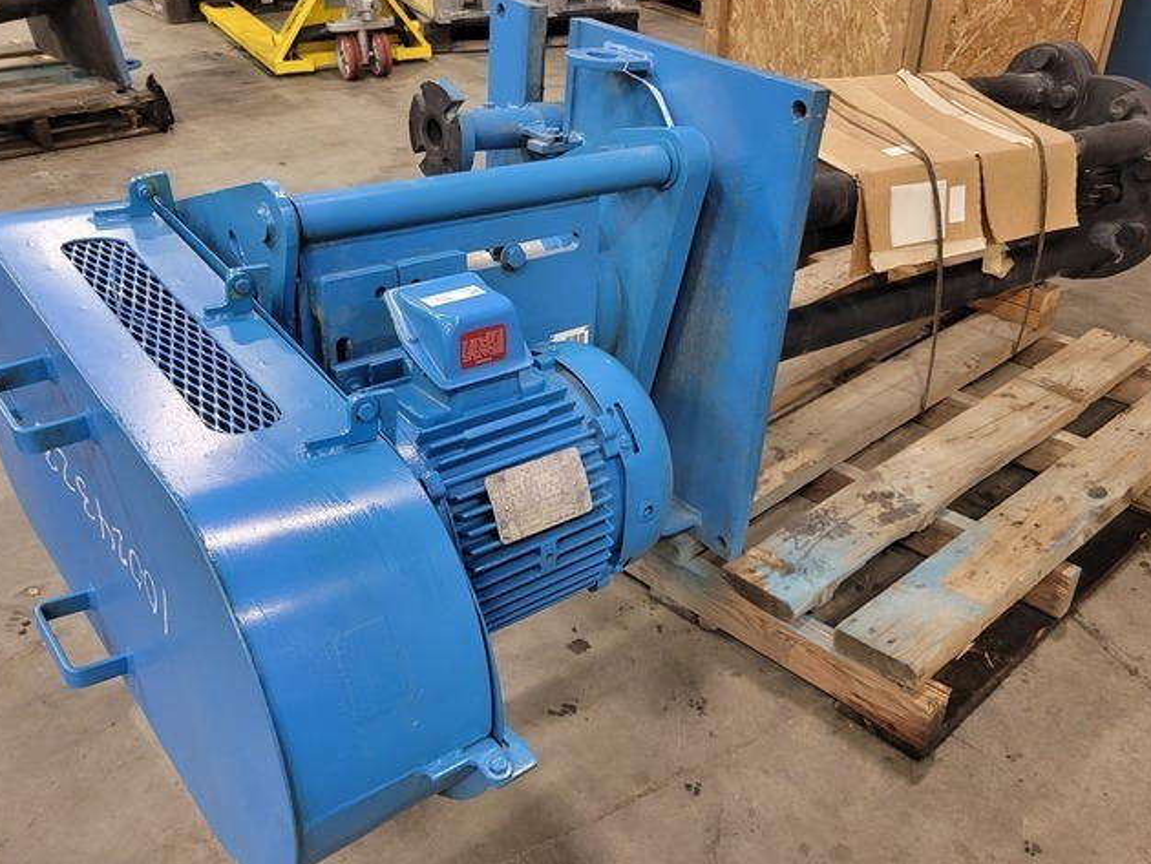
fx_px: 1098
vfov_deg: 42.9
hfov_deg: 55.3
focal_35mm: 33
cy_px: 462
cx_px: 601
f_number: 1.8
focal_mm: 5.4
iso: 320
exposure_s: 1/39
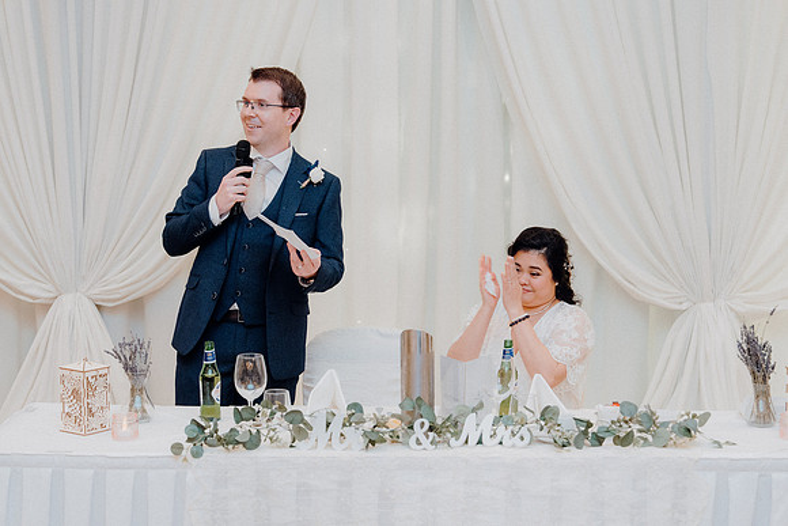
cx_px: 394
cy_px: 263
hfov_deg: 28.8
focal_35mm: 70
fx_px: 1533
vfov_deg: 19.5
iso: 2500
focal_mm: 70
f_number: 3.5
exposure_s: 1/160
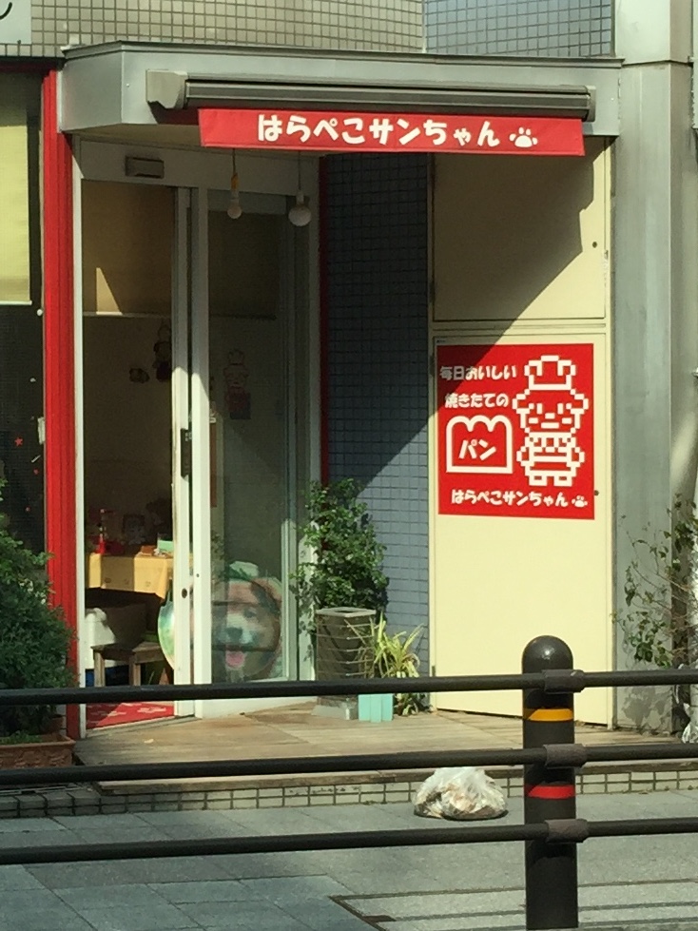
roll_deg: -0.1
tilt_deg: -0.3
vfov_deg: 61.7
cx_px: 349
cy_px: 466
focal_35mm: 29
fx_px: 780
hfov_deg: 48.2
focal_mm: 4.15
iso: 32
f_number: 2.2
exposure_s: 1/1163
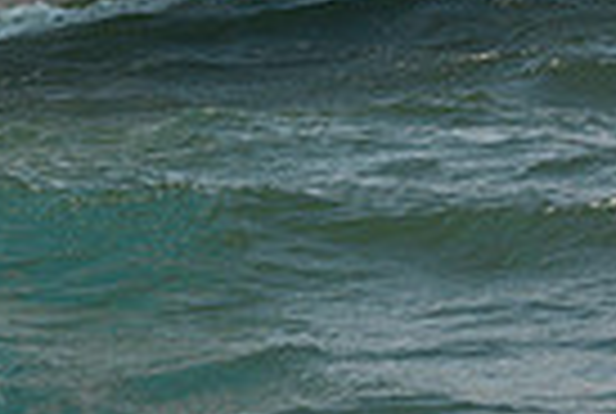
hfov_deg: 6.7
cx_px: -629
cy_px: -164
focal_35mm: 296
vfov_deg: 4.6
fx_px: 5076
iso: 320
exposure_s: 1/800
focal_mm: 70
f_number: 13
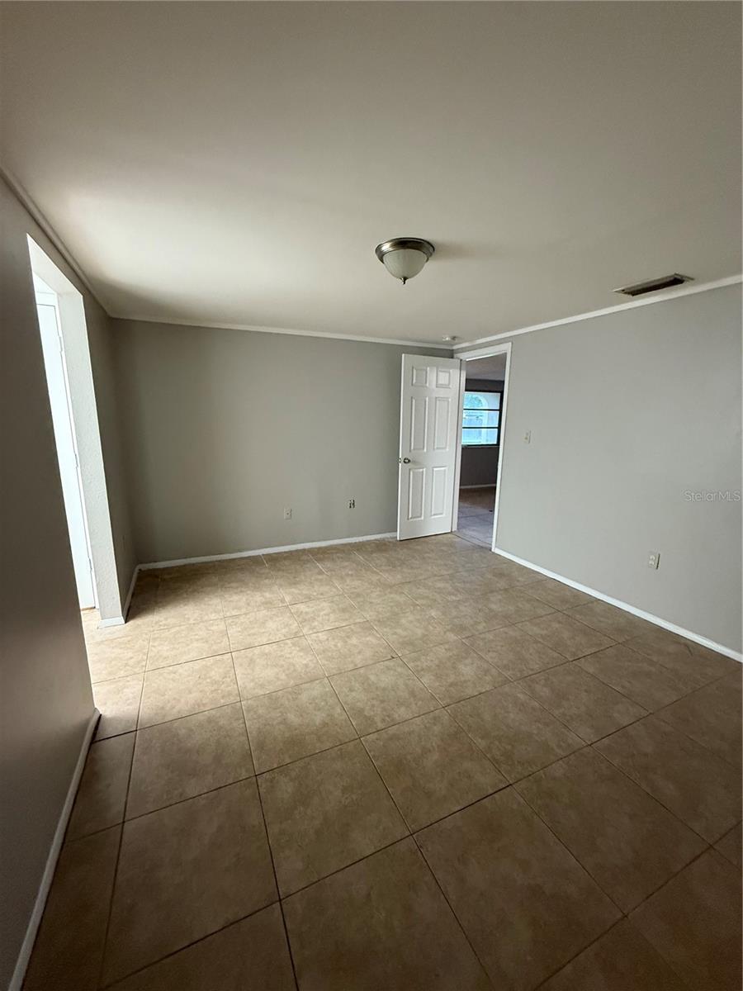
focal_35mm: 14
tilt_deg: -10.3
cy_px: 496
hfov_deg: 85.7
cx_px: 372
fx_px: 401
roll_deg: -1.5
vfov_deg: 102.1
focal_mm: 2.22
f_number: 2.2
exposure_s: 1/60
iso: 640
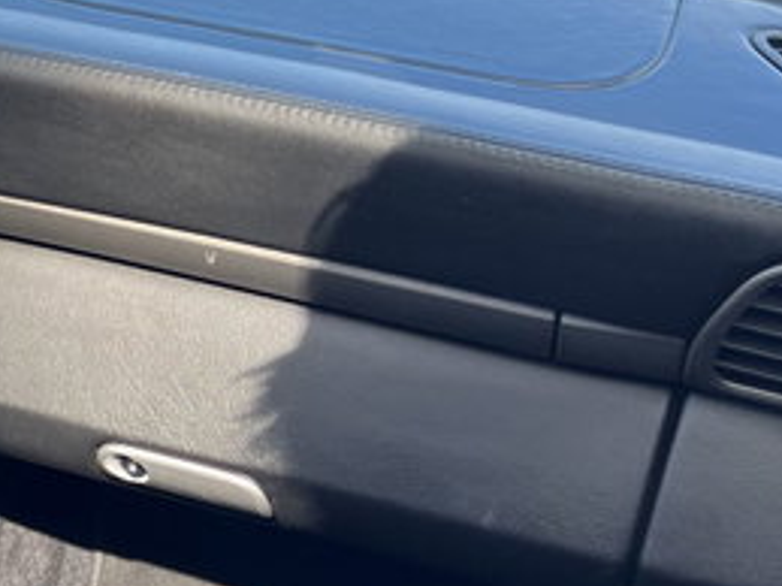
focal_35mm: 77
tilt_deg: -21.2
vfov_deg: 19.1
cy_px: 317
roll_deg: -1.6
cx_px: -257
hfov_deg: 22.5
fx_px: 1739
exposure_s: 1/210
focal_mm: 5.7
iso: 40
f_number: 1.5
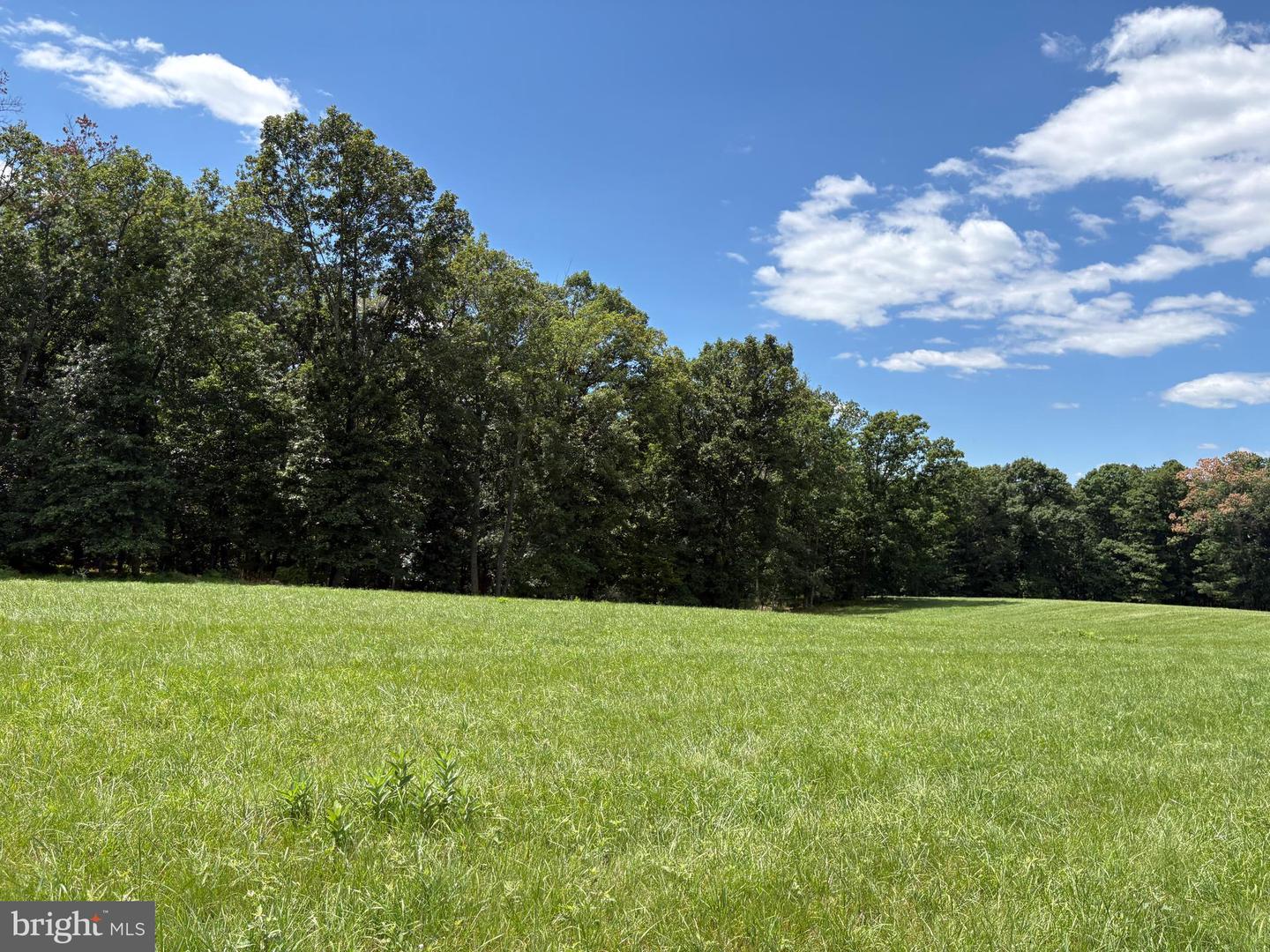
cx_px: 635
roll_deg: +1.5
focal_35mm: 26
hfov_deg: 67.3
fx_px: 954
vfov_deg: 53.1
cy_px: 476
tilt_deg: +4.5
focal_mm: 5.96
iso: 50
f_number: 1.6
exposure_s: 1/2538
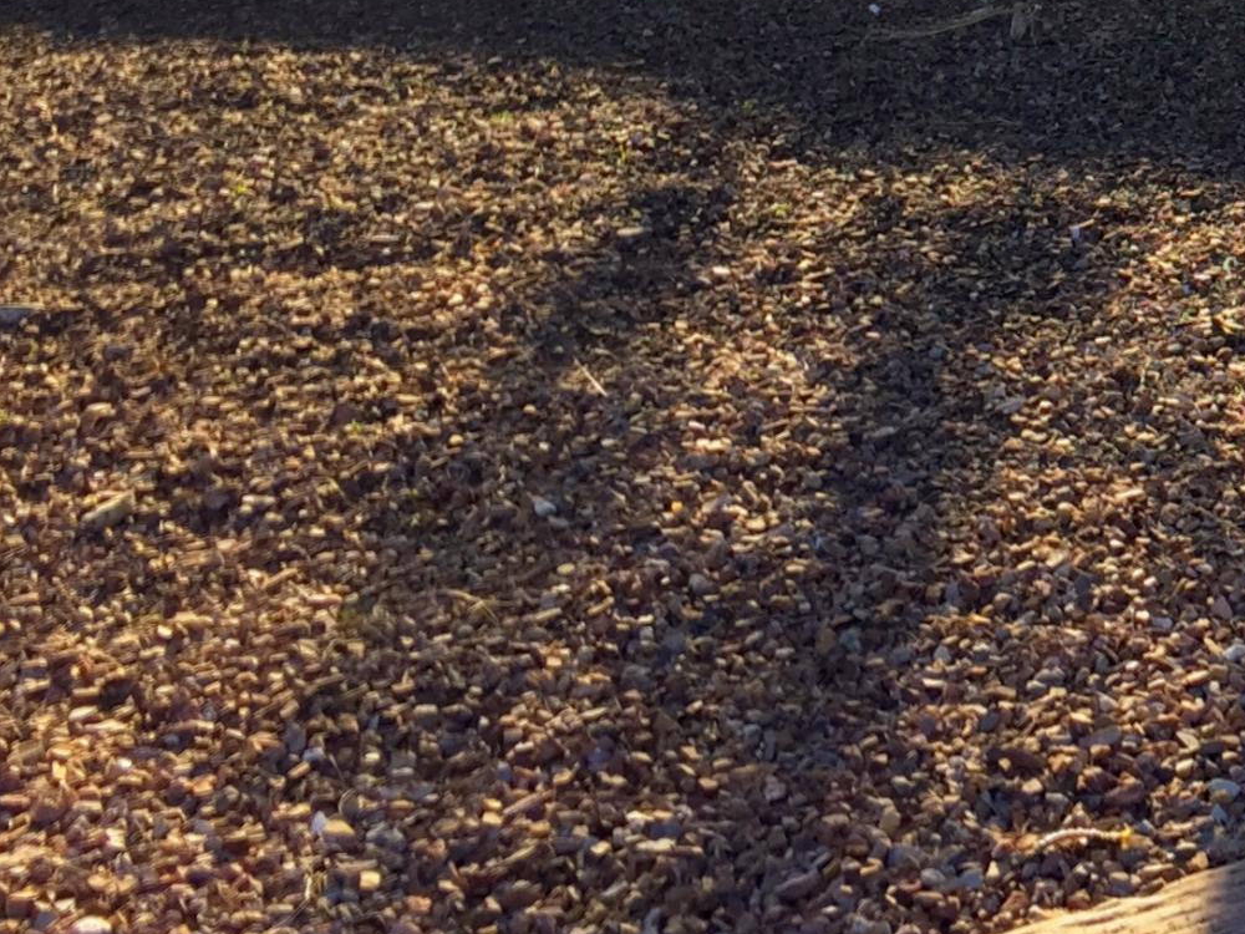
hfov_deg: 20.1
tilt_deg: +0.2
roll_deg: -0.6
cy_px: -331
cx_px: 1747
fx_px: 3129
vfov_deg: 16.0
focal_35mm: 87
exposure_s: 1/1464
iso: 32
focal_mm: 4.15
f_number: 2.2
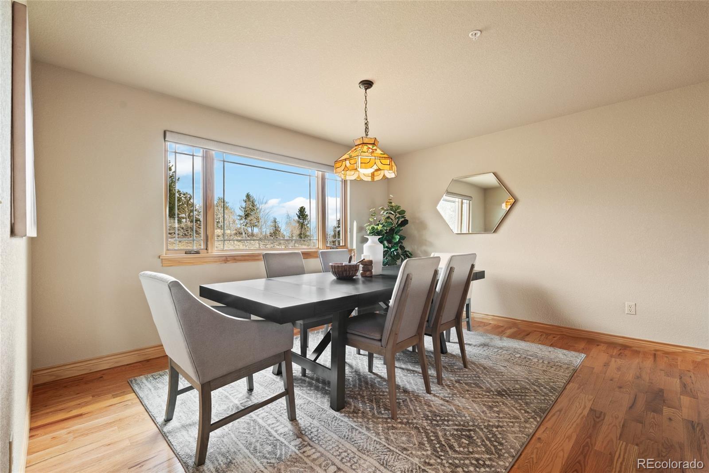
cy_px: 236
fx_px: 325
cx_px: 354
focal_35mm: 16
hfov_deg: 95.0
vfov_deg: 72.0
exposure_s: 1/2.5
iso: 160
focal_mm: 16.5
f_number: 8
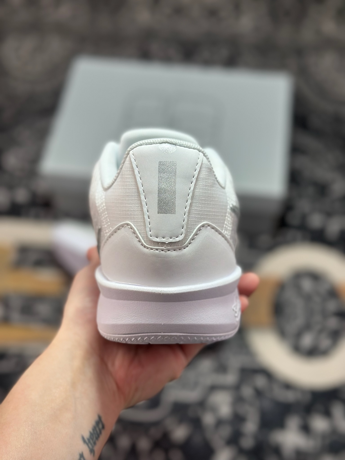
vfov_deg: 39.7
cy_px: 230
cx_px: 172
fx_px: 638
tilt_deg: -56.4
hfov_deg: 30.3
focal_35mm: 48
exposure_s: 1/1133
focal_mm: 6.86
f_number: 1.78
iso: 80
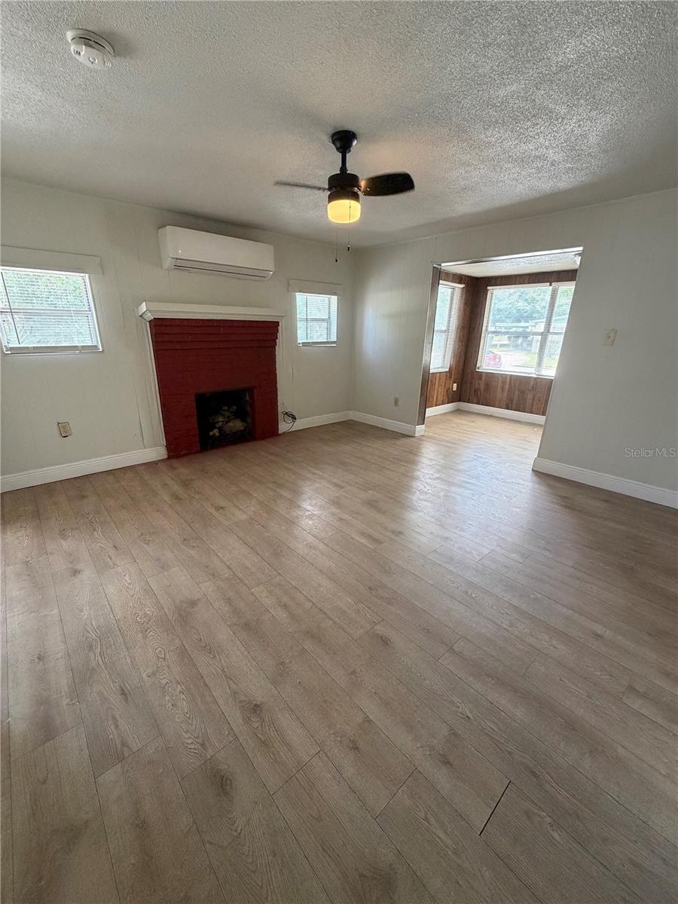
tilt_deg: -19.2
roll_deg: -1.3
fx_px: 366
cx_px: 339
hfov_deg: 85.7
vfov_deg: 102.1
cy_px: 452
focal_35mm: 14
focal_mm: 2.22
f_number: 2.2
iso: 320
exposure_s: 1/114
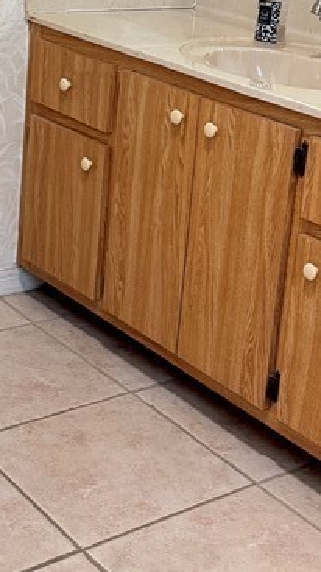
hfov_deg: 16.5
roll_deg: -4.2
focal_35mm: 73
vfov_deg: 28.6
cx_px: 140
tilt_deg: -14.5
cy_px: 151
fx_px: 1106
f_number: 1.78
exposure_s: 1/60
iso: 800
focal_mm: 6.76
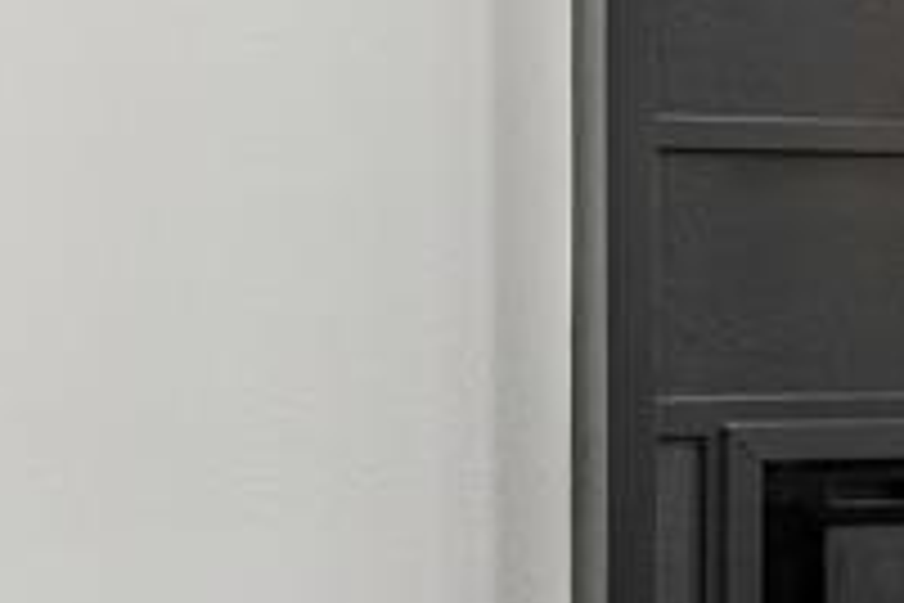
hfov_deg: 19.2
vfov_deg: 13.4
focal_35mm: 102
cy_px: 230
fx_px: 2561
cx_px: 998
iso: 400
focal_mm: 20
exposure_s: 1/25
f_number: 8
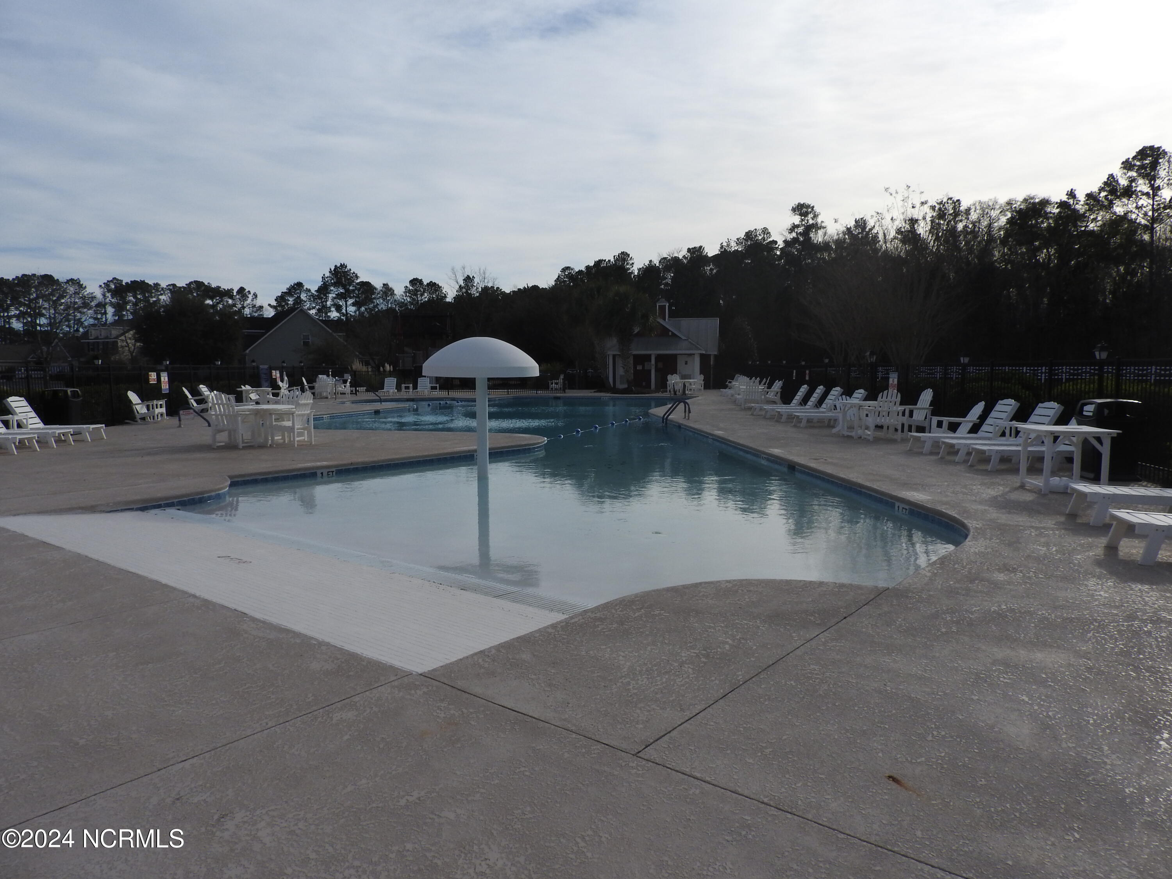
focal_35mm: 24
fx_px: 813
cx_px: 586
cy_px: 440
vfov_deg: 56.8
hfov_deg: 71.6
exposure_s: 1/2000
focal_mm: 4.3
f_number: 3.3
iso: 100
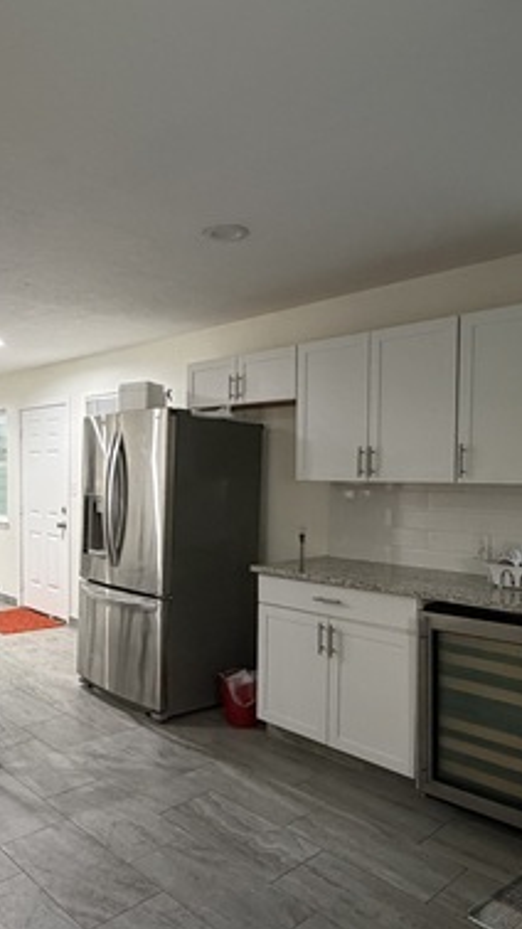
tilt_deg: -2.3
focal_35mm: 27
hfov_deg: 42.5
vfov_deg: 69.8
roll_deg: -0.1
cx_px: 186
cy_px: 490
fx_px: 665
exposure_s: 1/60
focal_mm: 2.22
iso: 400
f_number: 2.2
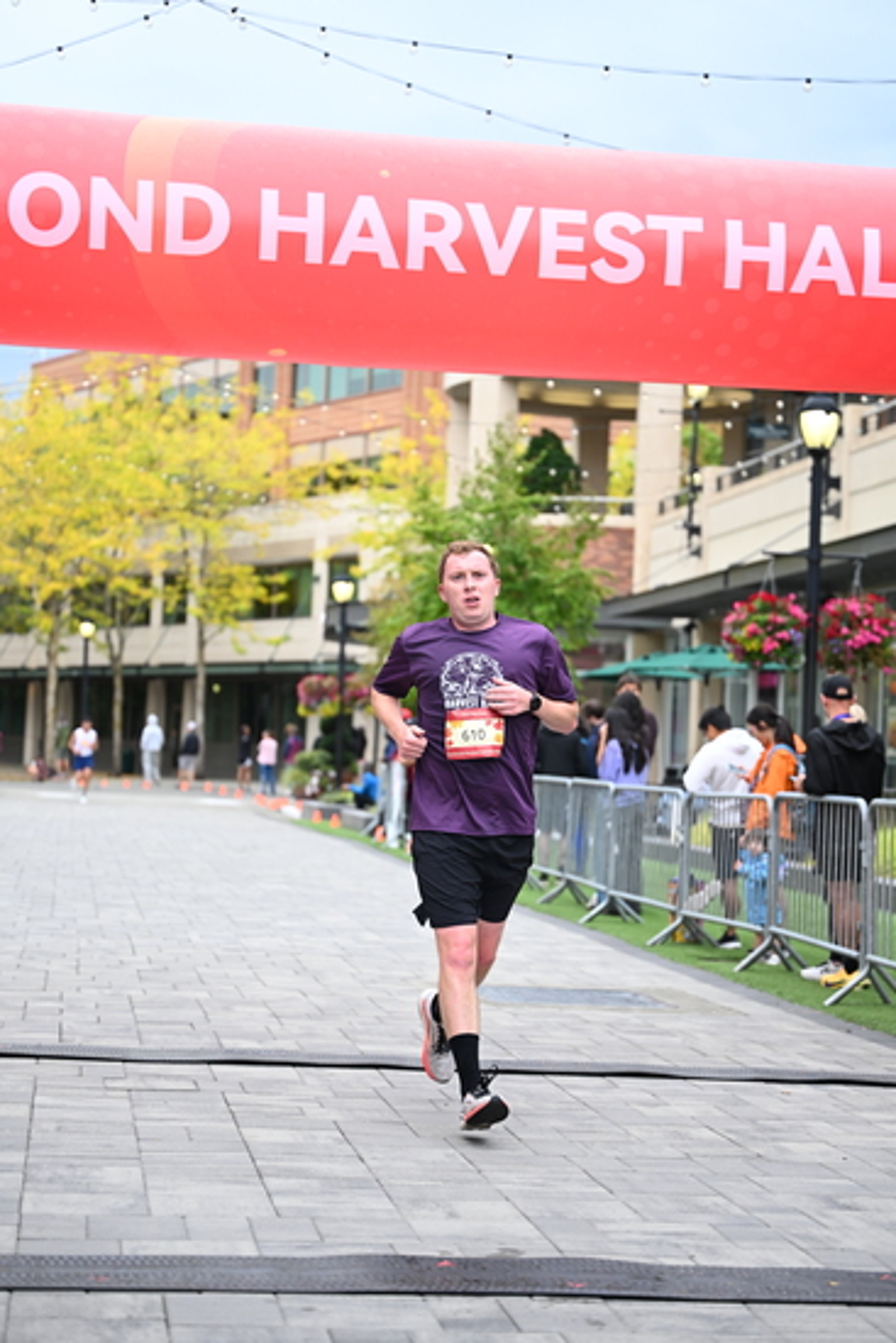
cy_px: 672
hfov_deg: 19.5
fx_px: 2611
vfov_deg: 28.8
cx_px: 448
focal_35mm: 70
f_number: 2.8
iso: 800
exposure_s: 1/2000
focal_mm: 70
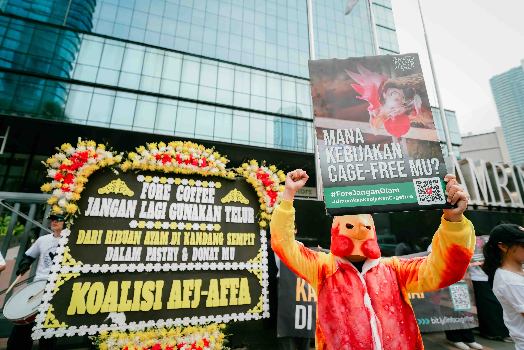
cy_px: 175
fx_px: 233
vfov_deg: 73.8
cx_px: 262
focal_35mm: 16
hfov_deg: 96.7
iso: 320
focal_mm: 16
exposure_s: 1/1250
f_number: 3.2
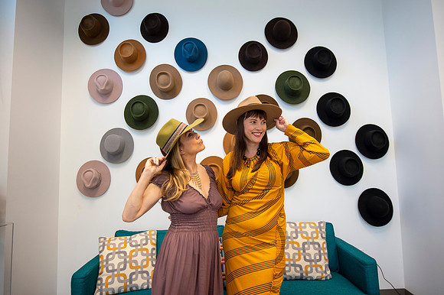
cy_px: 148
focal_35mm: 21
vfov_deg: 59.4
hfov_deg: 81.2
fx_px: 259
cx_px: 222
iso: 2000
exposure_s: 1/160
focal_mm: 21
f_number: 4
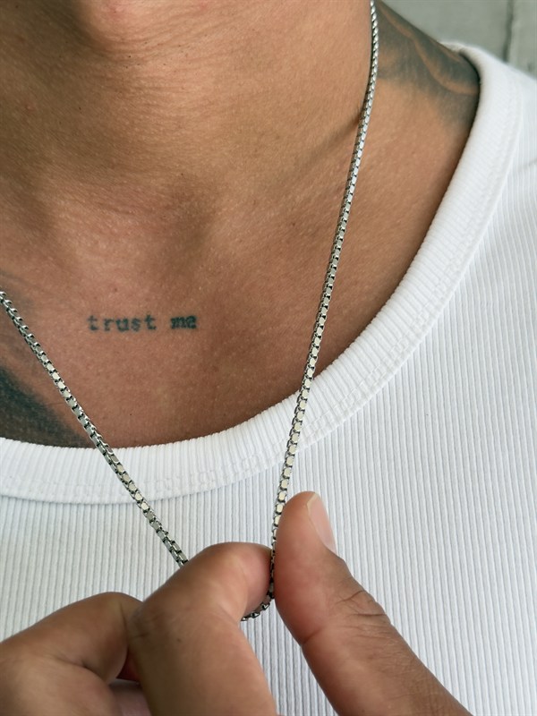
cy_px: 358
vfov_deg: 39.7
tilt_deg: -15.5
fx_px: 993
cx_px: 268
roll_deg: -0.3
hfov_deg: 30.3
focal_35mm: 48
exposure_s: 1/266
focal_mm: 6.76
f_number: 1.78
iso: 64
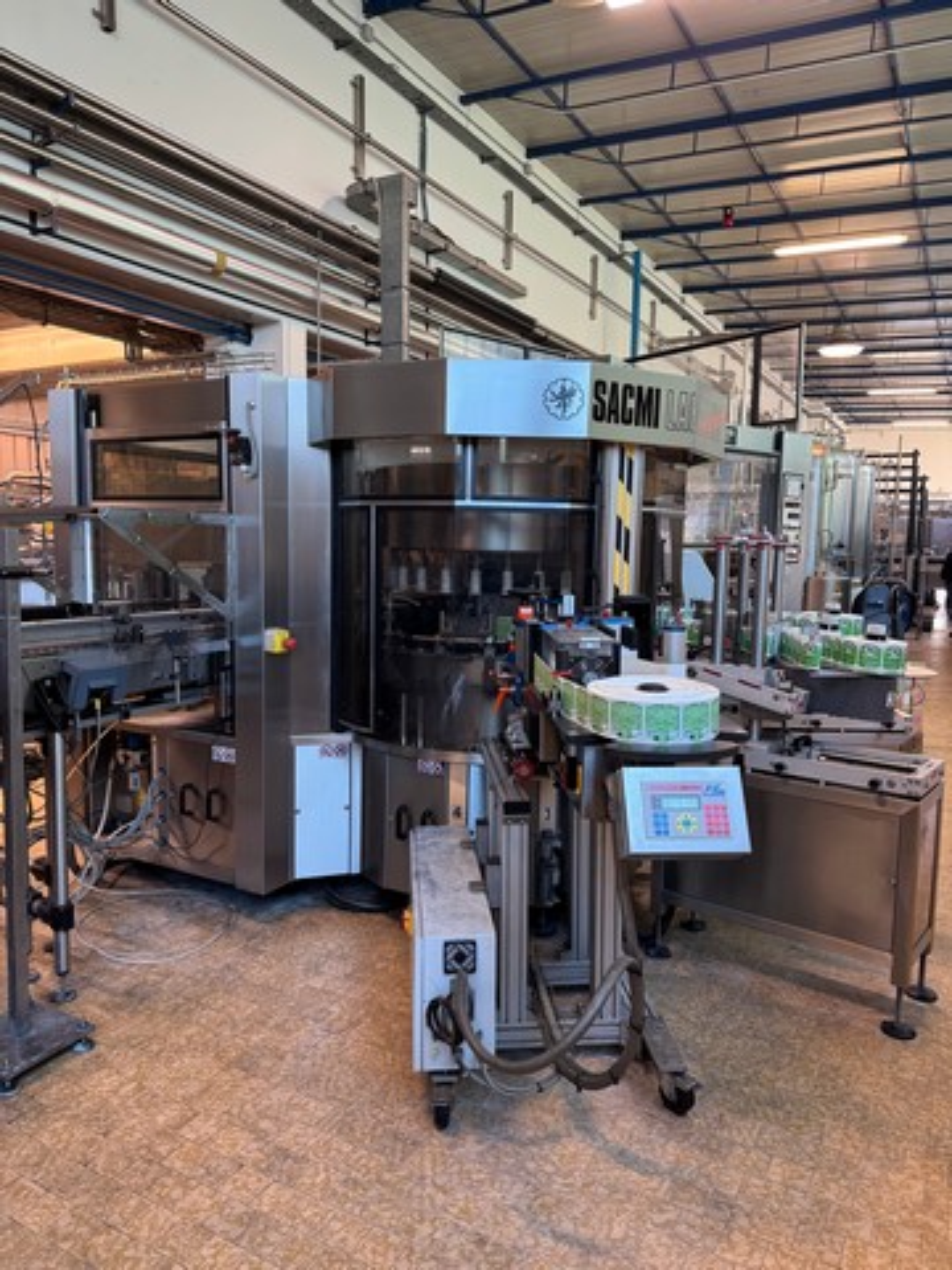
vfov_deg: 71.6
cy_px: 635
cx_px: 476
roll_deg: -0.8
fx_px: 880
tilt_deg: -5.0
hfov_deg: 56.8
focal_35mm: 24
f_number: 1.78
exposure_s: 1/50
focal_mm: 6.76
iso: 200
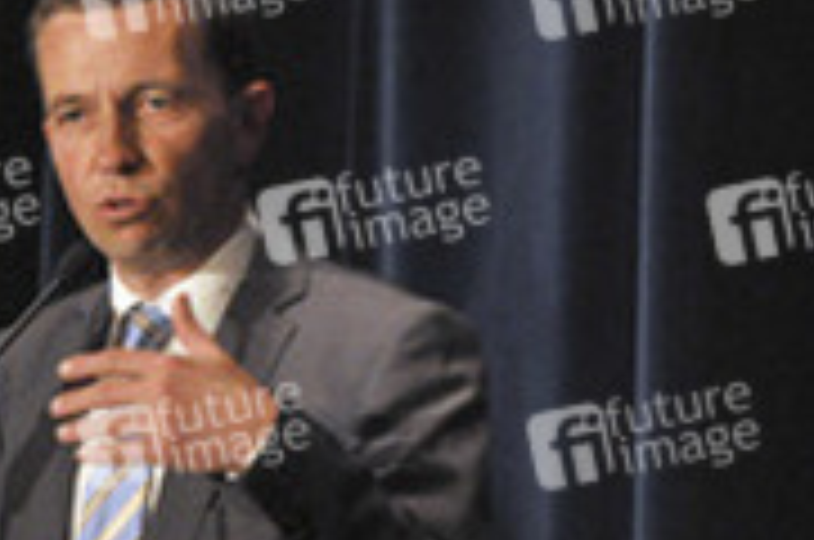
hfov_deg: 2.5
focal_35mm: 822
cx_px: -196
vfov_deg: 1.7
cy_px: 549
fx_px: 18553
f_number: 6.3
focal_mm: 220
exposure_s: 1/160
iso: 3200
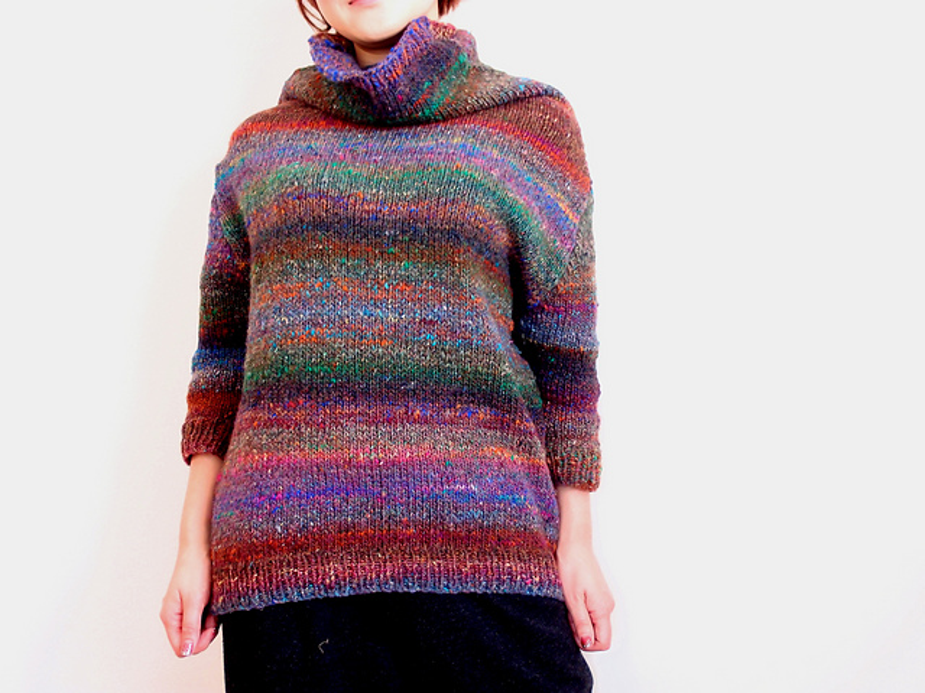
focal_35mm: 41
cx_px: 462
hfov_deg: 45.8
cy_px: 346
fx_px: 1096
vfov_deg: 35.1
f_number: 2
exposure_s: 1/6
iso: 200
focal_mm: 8.99
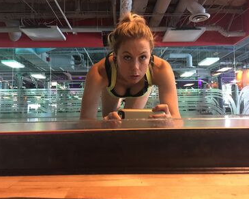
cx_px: 122
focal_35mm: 31
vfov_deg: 47.1
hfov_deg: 57.2
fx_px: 228
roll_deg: +0.2
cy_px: 100
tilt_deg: +3.1
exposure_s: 1/15
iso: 500
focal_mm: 4.15
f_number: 2.2
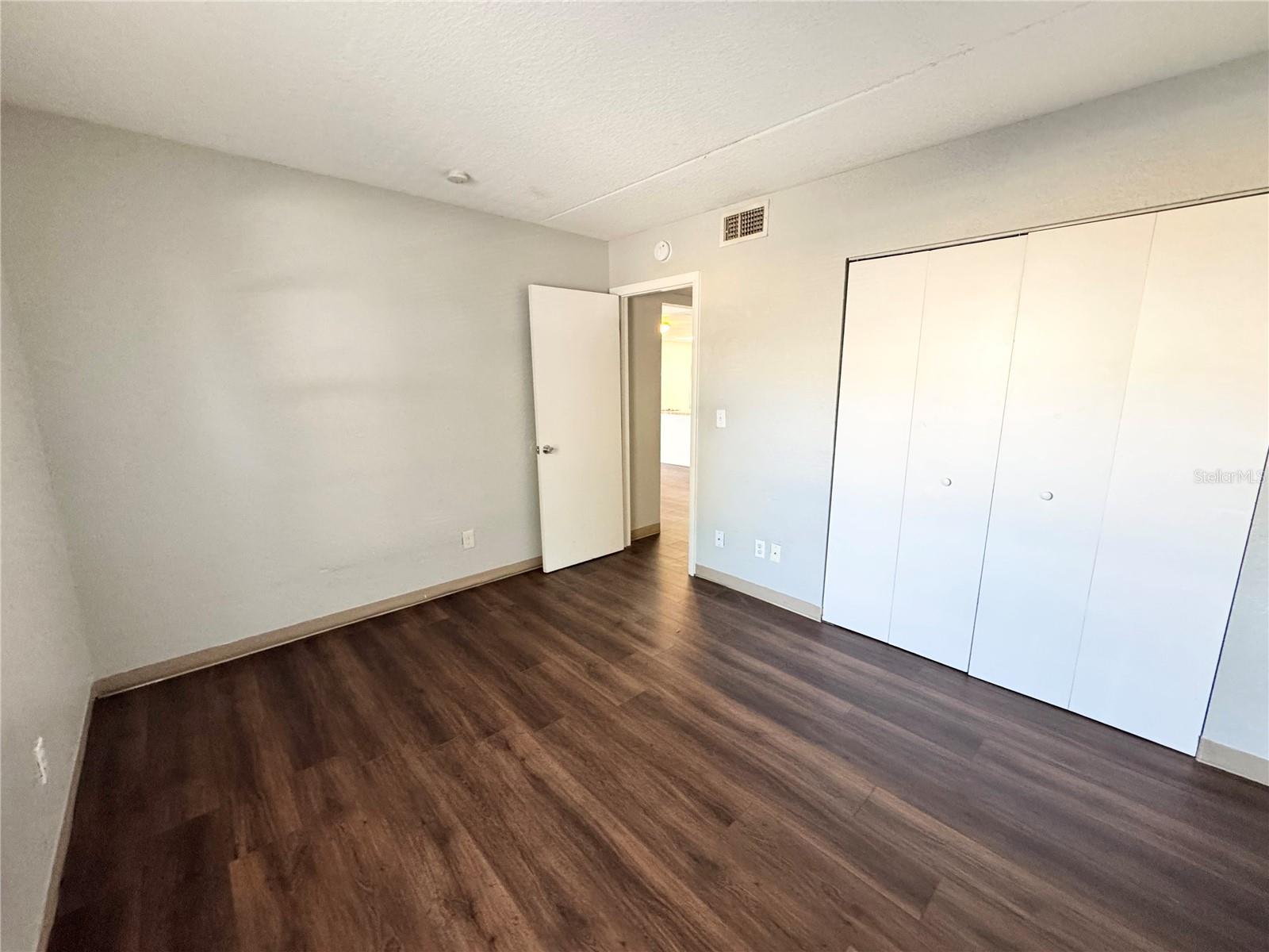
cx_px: 634
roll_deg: +1.1
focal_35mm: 14
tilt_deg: -10.4
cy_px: 476
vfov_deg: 85.7
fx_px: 513
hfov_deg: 102.1
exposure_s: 1/99
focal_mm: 2.22
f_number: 2.2
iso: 320
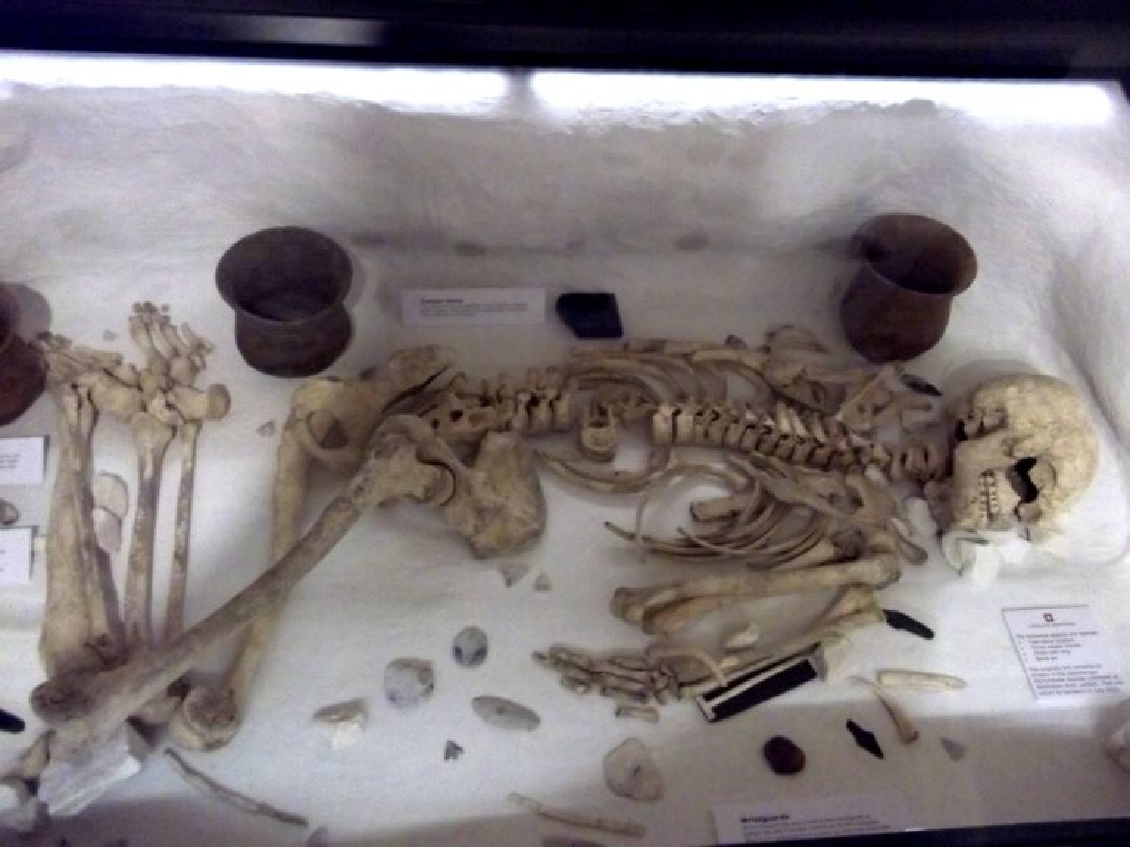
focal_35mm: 32
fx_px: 1045
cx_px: 565
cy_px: 424
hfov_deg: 56.8
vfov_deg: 44.2
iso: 640
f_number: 2.9
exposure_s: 1/8
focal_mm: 5.7
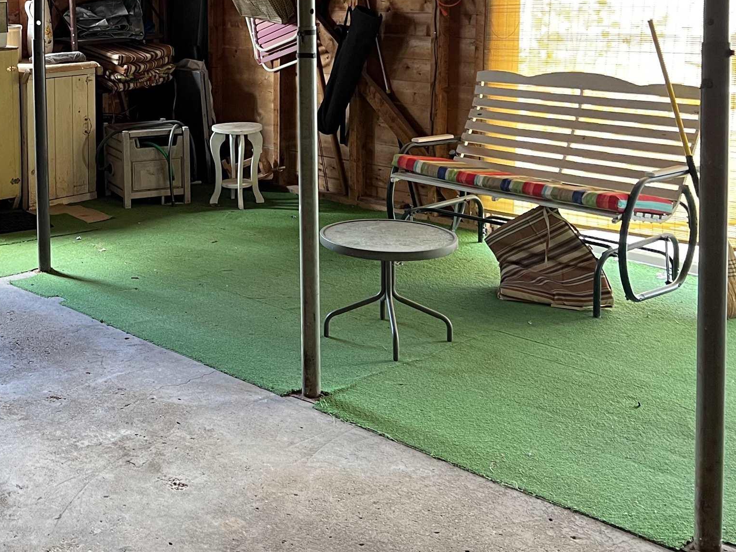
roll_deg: +1.1
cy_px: 92
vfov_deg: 27.4
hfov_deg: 34.9
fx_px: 1106
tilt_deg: -6.8
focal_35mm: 52
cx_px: 86
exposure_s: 1/60
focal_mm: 5.7
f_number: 1.5
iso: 160
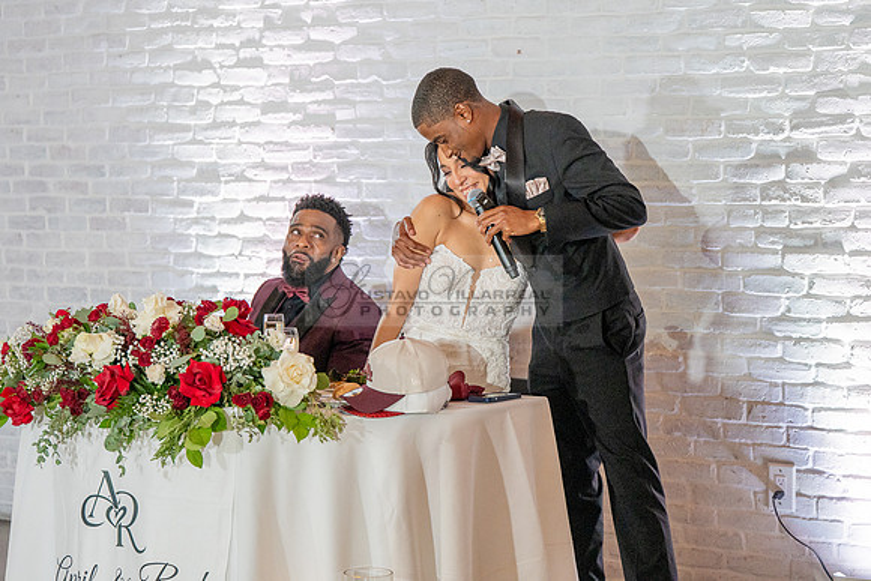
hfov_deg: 22.5
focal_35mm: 90
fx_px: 2186
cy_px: 249
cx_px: 436
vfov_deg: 15.1
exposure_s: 1/320
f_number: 2.8
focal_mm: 79
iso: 1600
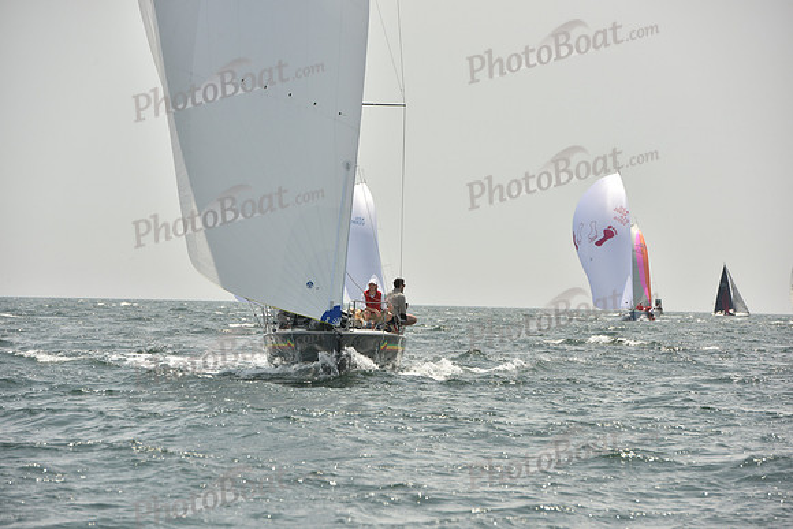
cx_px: 396
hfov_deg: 10.3
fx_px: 4406
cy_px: 264
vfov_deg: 6.9
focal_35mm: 200
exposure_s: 1/1600
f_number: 9
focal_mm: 200
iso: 400
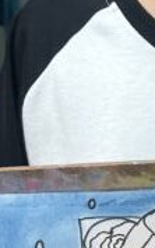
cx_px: 201
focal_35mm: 143
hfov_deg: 9.0
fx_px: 968
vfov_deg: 14.5
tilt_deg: -16.7
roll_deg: +0.1
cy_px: 46
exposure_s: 1/100
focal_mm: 6.76
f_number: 1.78
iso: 100
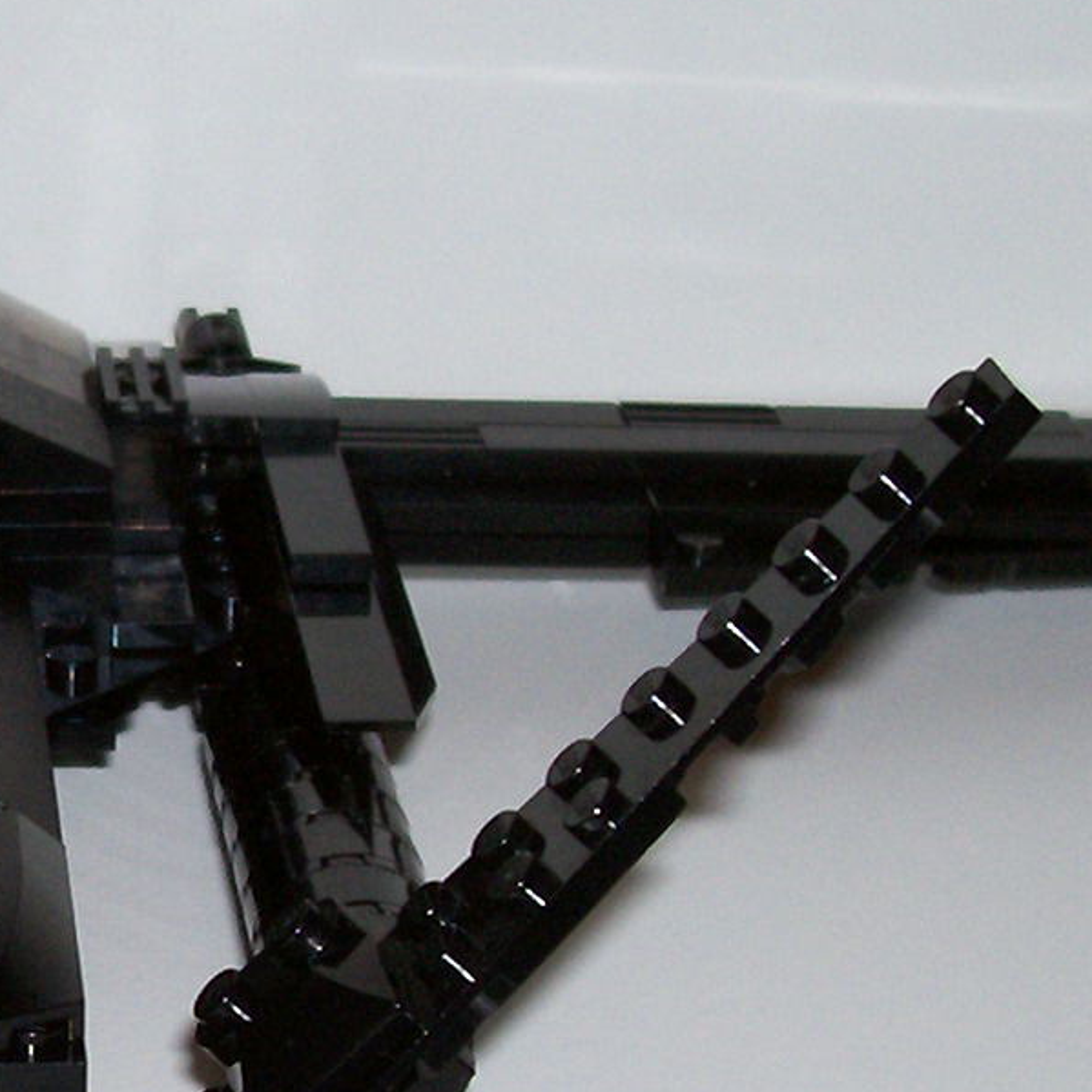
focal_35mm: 127
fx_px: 4533
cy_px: 731
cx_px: -129
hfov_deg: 13.4
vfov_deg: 13.7
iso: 80
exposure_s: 1/68.5
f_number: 2.9
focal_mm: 7
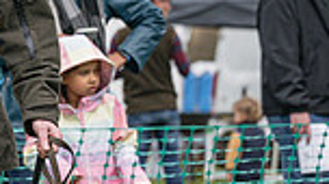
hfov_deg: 5.3
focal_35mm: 405
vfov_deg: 3.0
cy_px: 273
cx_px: -44
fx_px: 3528
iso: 400
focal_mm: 87
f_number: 4
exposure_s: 1/3200
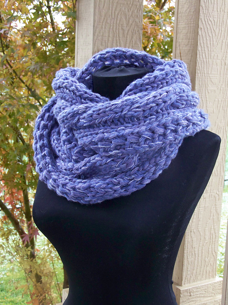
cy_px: 152
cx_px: 114
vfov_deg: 33.8
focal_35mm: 57
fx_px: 501
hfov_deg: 25.7
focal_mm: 9.4
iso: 200
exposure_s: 1/60
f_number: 3.2
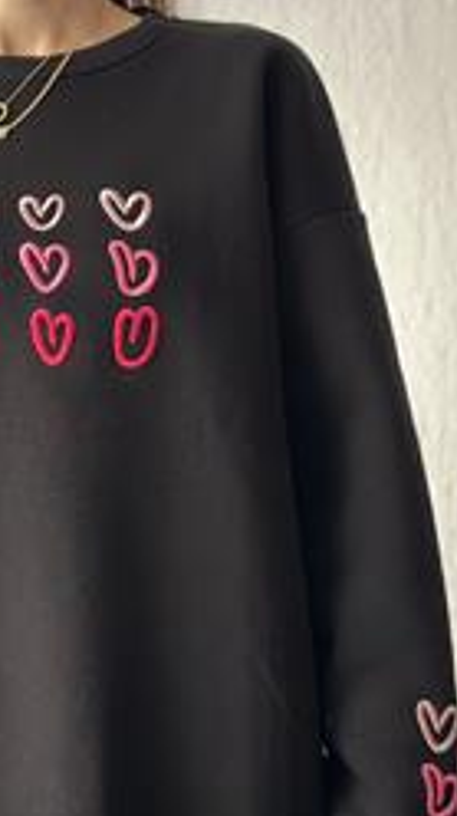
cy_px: 540
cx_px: 49
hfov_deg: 13.3
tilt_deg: -0.1
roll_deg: +0.4
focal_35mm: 90
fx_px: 1944
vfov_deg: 23.6
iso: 320
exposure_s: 1/60
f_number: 1.78
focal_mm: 6.86
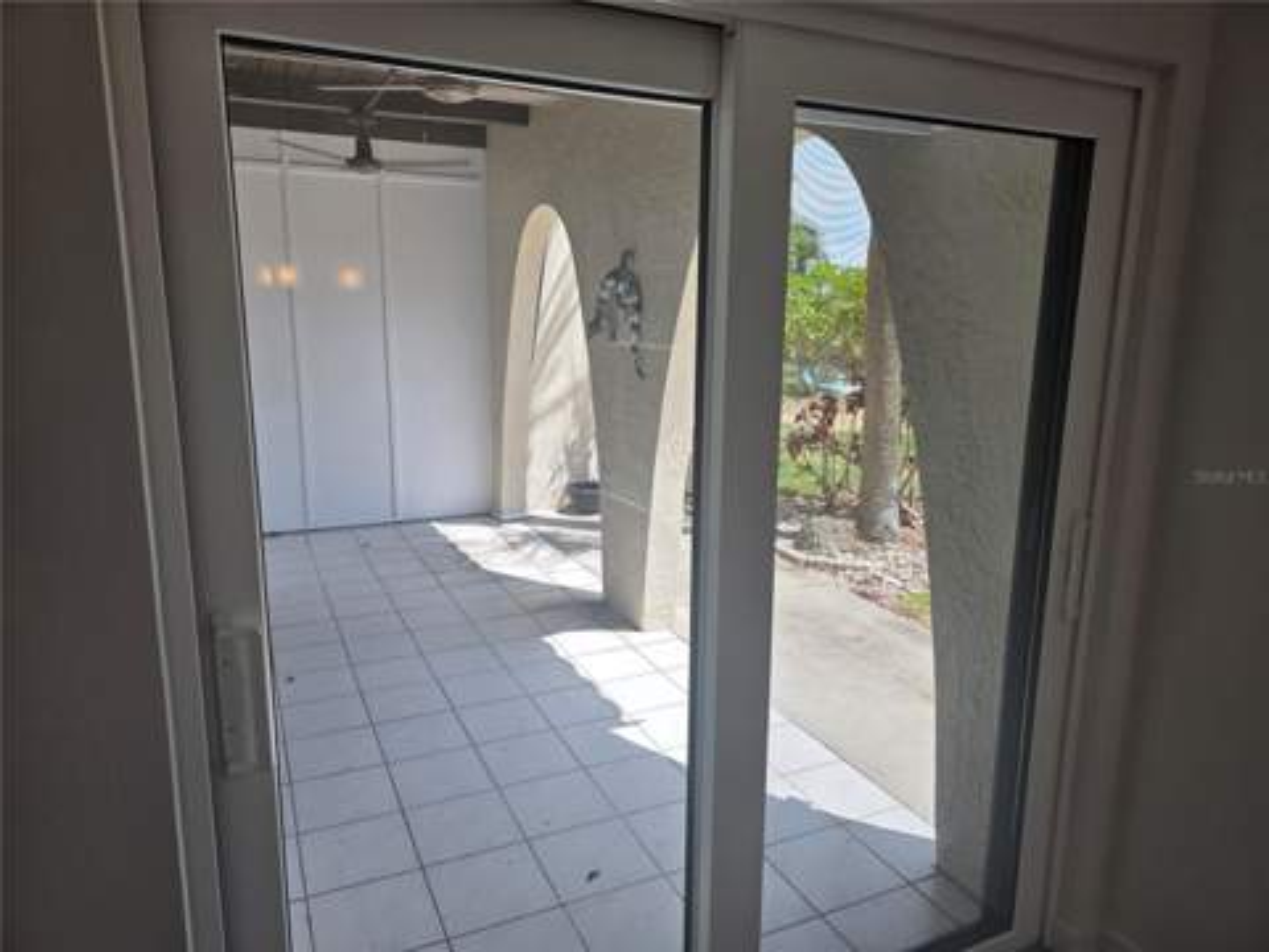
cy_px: 476
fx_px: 843
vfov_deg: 58.9
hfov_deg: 73.9
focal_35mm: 23
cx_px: 634
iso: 80
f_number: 1.7
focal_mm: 6.3
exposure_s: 1/2503
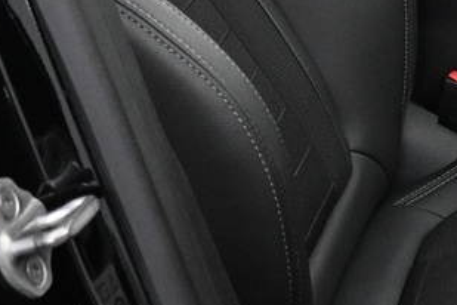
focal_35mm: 126
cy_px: -58
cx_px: 703
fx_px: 1599
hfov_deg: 15.0
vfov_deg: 10.7
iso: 1600
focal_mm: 16
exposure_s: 1/25
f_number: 3.5
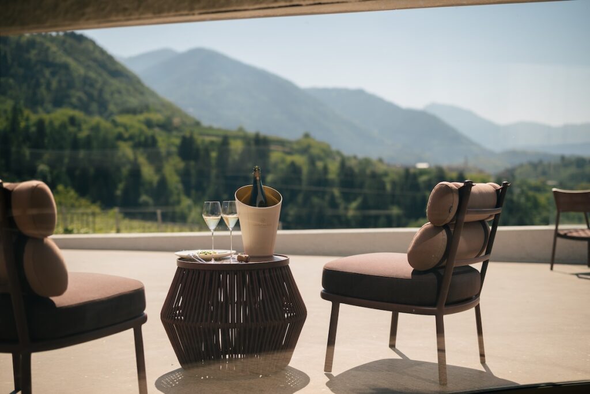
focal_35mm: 50
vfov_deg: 27.0
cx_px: 295
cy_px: 197
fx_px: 820
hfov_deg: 39.6
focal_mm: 50
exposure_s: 1/2500
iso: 80
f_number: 2.2
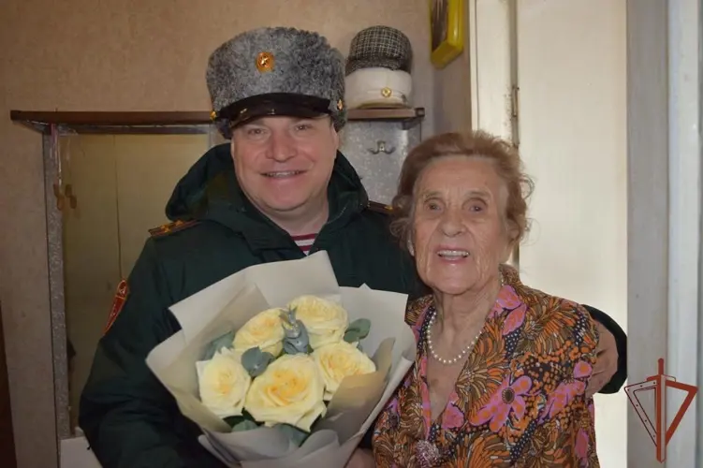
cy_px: 234
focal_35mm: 36
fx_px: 703
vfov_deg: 36.8
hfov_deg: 53.2
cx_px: 352
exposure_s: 1/80
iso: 560
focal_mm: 24
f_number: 4.5
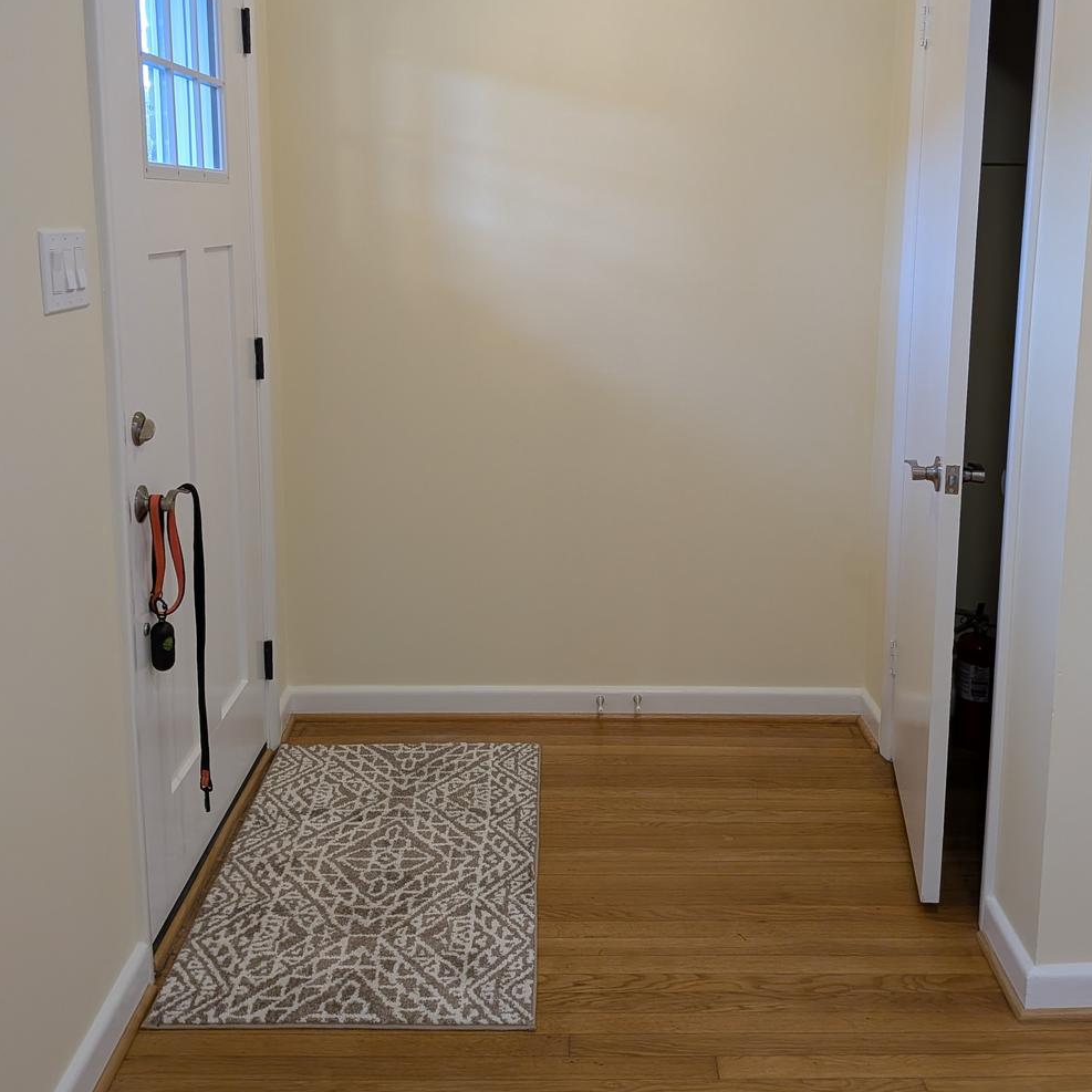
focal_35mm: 33
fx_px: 1178
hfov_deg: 49.7
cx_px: 581
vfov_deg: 49.2
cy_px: 402
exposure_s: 1/120
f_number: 1.7
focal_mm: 4.53
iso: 109
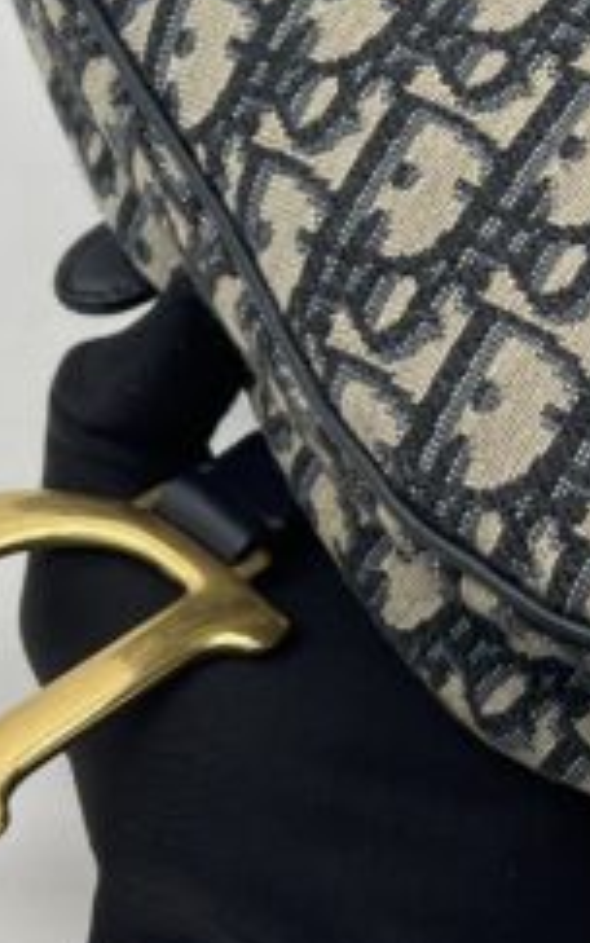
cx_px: 769
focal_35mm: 116
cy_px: 132
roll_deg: +4.4
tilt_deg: -42.2
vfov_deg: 17.7
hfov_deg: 11.0
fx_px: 2983
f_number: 1.5
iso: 32
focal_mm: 5.7
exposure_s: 1/109
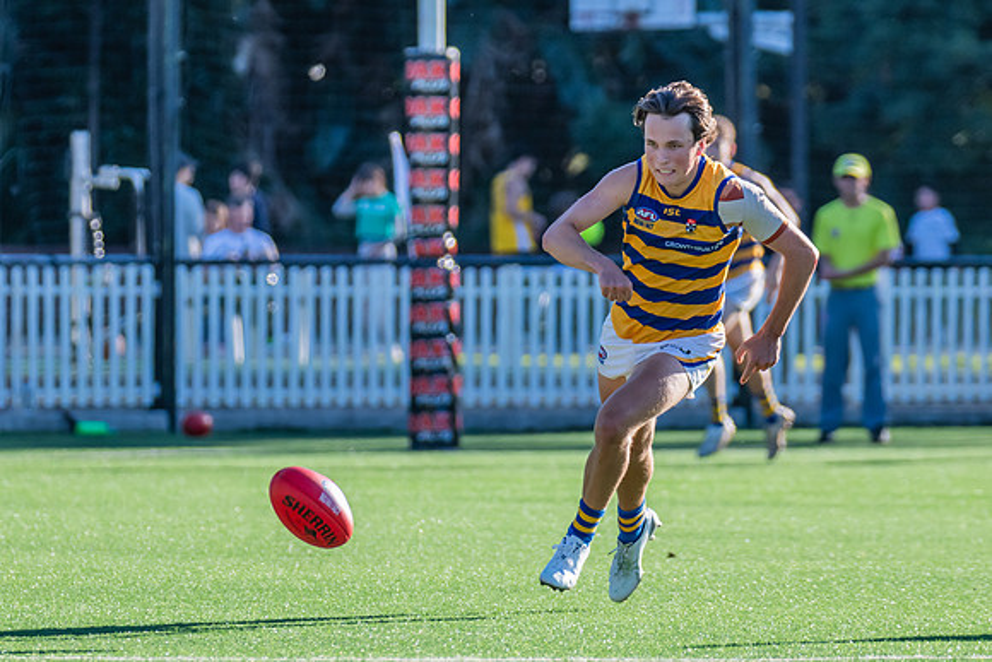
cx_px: 504
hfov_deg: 4.0
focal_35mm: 520
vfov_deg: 2.6
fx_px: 14336
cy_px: 334
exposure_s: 1/1250
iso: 800
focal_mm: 360
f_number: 7.1
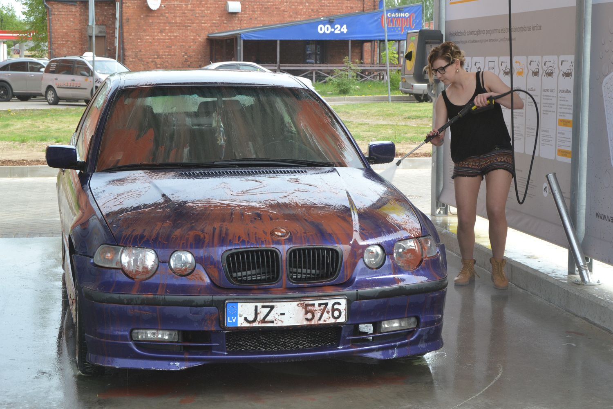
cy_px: 204
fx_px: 1124
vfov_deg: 20.6
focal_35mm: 66
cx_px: 306
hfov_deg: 30.5
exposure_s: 1/160
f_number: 10
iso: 400
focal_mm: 44
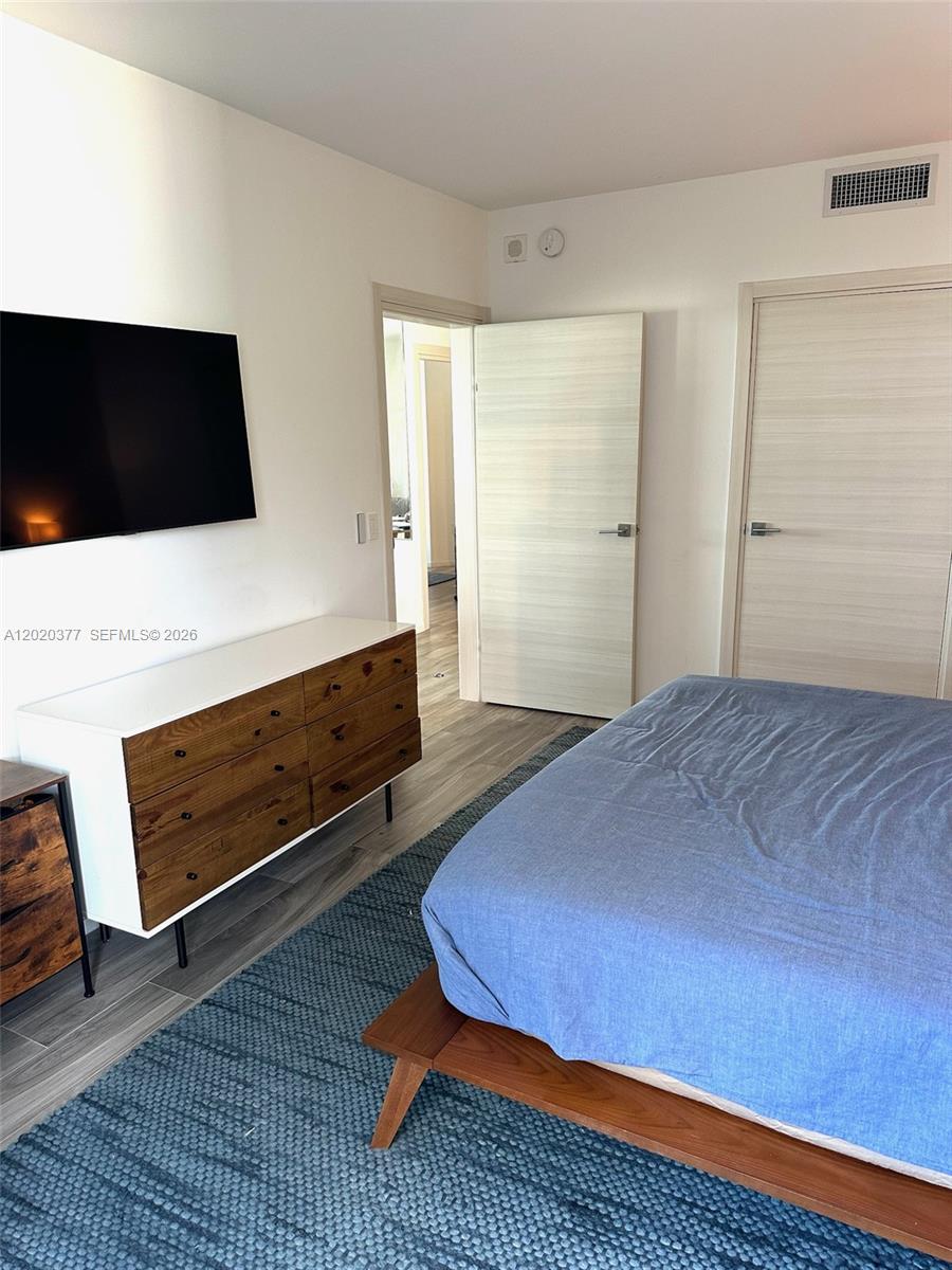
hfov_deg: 56.8
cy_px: 635
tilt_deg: -12.8
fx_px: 880
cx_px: 476
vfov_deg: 71.6
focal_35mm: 24
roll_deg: +1.1
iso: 160
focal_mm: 6.86
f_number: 1.78
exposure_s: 1/60
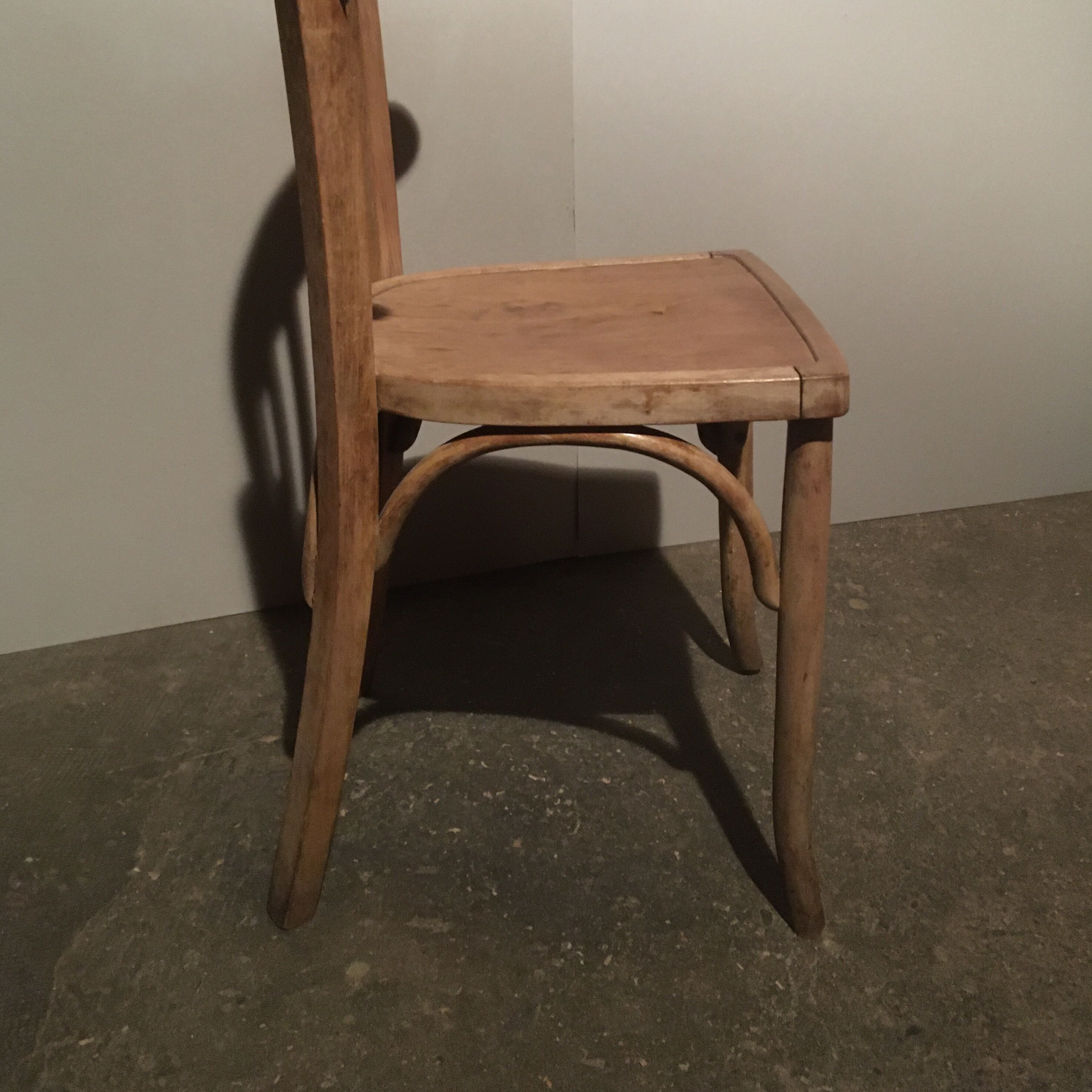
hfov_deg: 47.2
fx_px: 1249
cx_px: 536
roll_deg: -2.1
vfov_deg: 46.8
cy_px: 406
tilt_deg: -20.3
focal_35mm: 35
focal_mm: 4.15
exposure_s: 1/17
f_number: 2.2
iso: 500
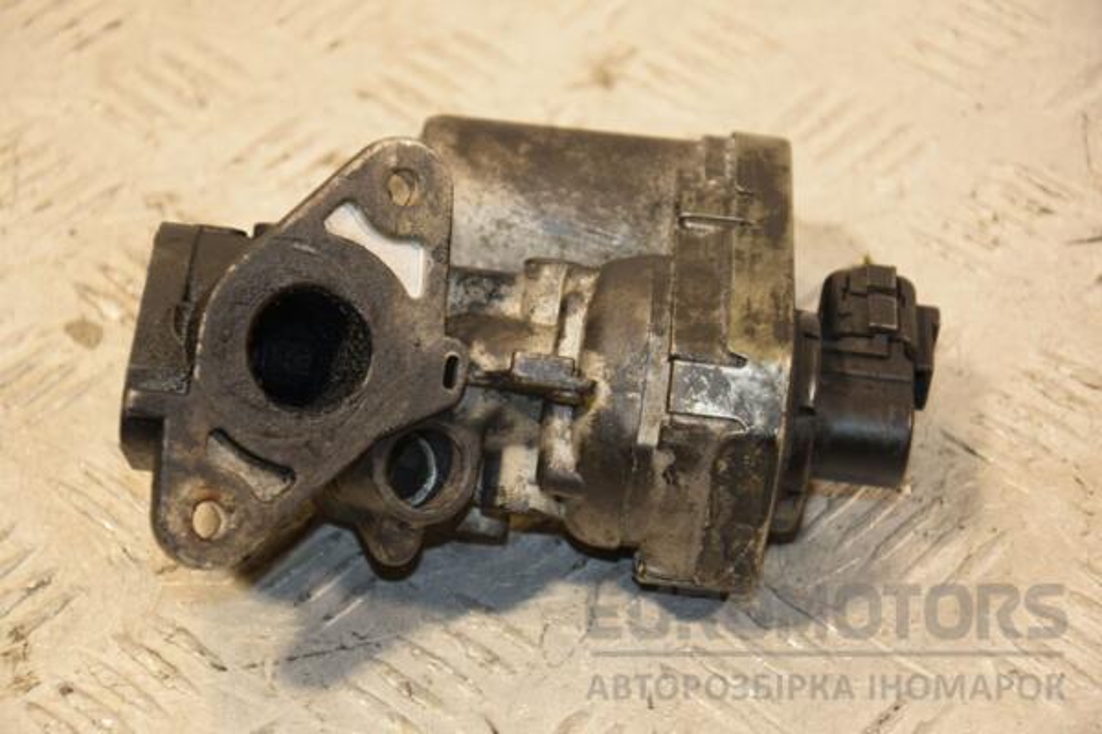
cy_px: 367
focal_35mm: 120
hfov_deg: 17.1
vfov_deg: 11.4
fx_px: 3673
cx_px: 551
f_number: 5.3
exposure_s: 1/125
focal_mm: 80
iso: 800
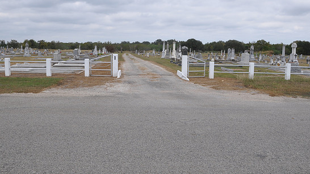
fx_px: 247
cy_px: 71
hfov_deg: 64.3
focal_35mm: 30
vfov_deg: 38.8
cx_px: 151
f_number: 11
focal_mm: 18
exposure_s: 1/125
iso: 200
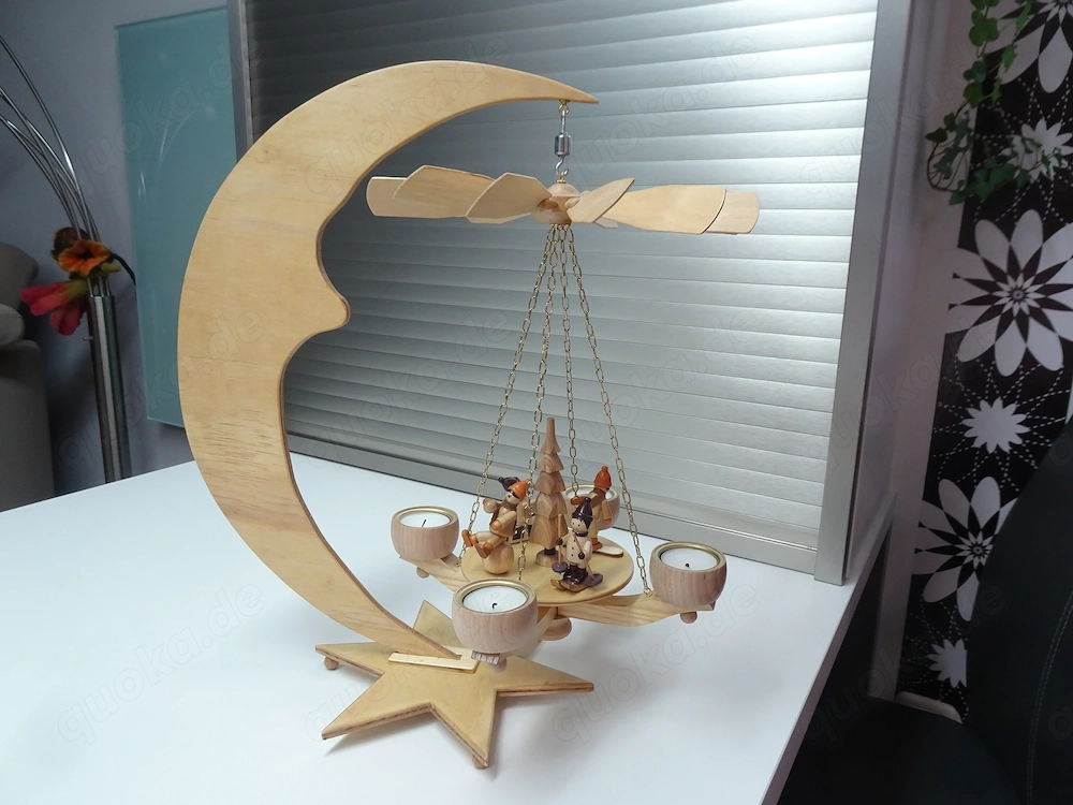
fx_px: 744
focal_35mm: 24
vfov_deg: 56.8
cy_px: 402
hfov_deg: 71.6
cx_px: 536
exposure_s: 1/30
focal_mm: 4.1
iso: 200
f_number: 3.5
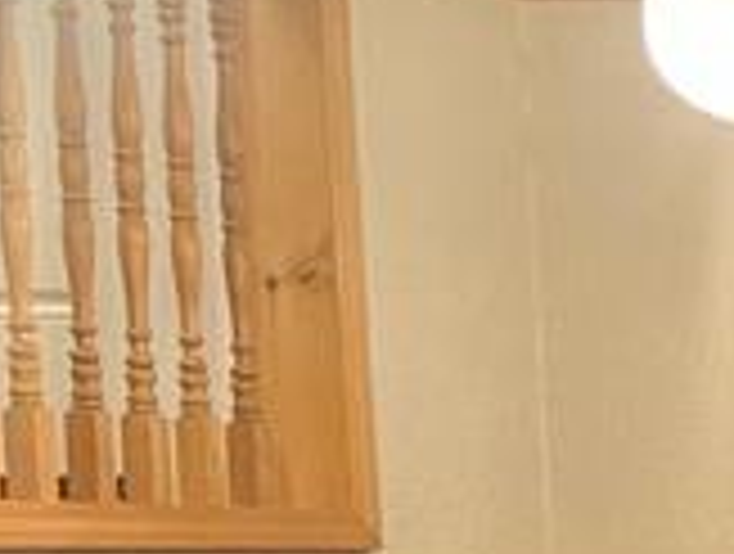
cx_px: 2152
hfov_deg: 9.6
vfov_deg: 8.8
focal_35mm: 163
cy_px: 977
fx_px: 3464
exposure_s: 1/60
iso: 320
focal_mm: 5.1
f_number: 1.6
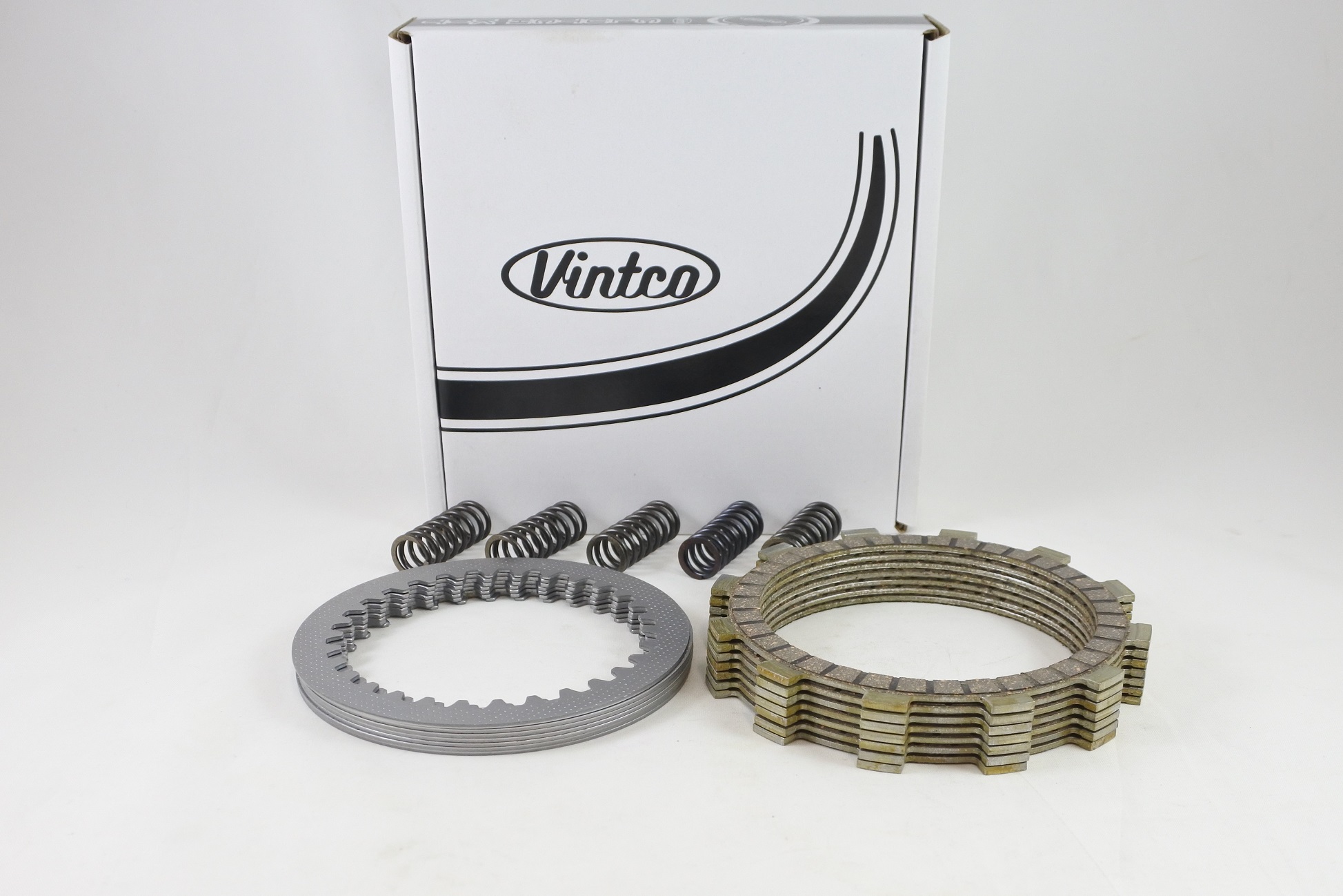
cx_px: 672
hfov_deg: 57.2
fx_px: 1231
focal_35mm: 33
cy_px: 448
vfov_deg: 40.0
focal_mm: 12.3
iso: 450
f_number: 3.8
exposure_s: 1/125
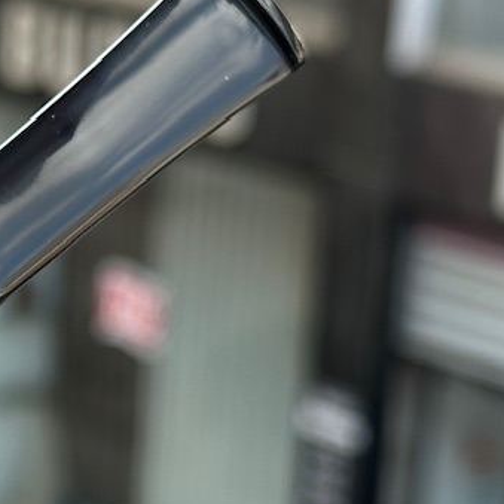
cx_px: -242
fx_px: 2636
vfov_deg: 10.9
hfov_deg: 10.6
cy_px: 416
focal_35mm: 160
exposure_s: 1/659
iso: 64
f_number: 1.78
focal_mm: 6.86
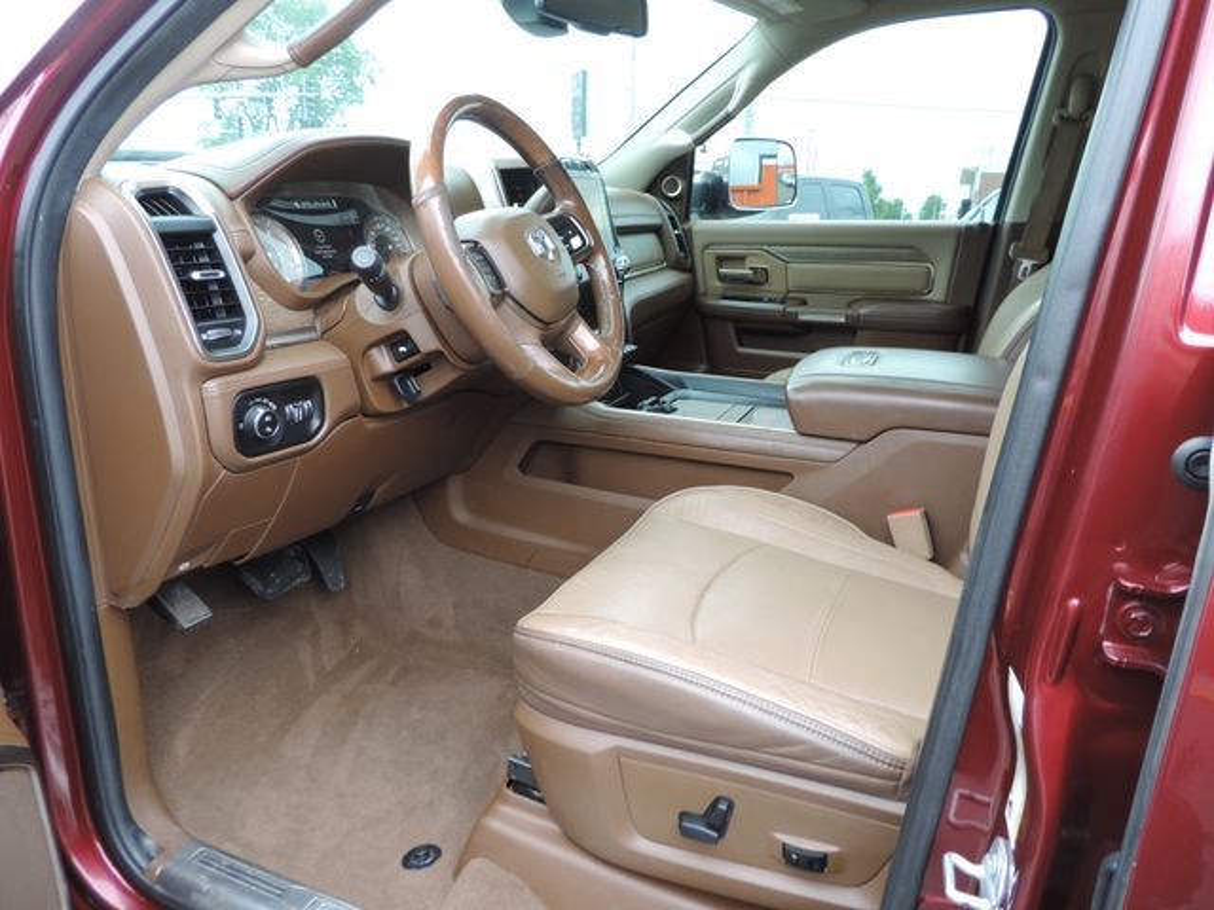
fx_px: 842
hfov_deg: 71.6
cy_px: 455
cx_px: 607
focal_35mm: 24
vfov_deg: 56.8
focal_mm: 4.3
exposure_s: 1/30
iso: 80
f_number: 3
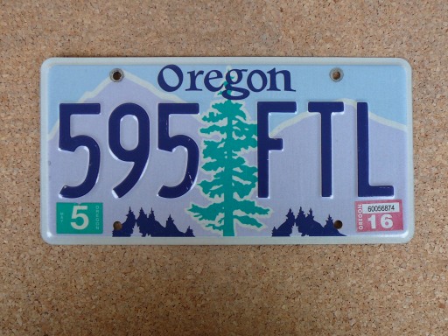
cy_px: 168
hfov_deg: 45.8
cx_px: 224
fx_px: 531
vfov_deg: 35.1
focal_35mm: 41
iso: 100
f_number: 3.1
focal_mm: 6.1
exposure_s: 1/30
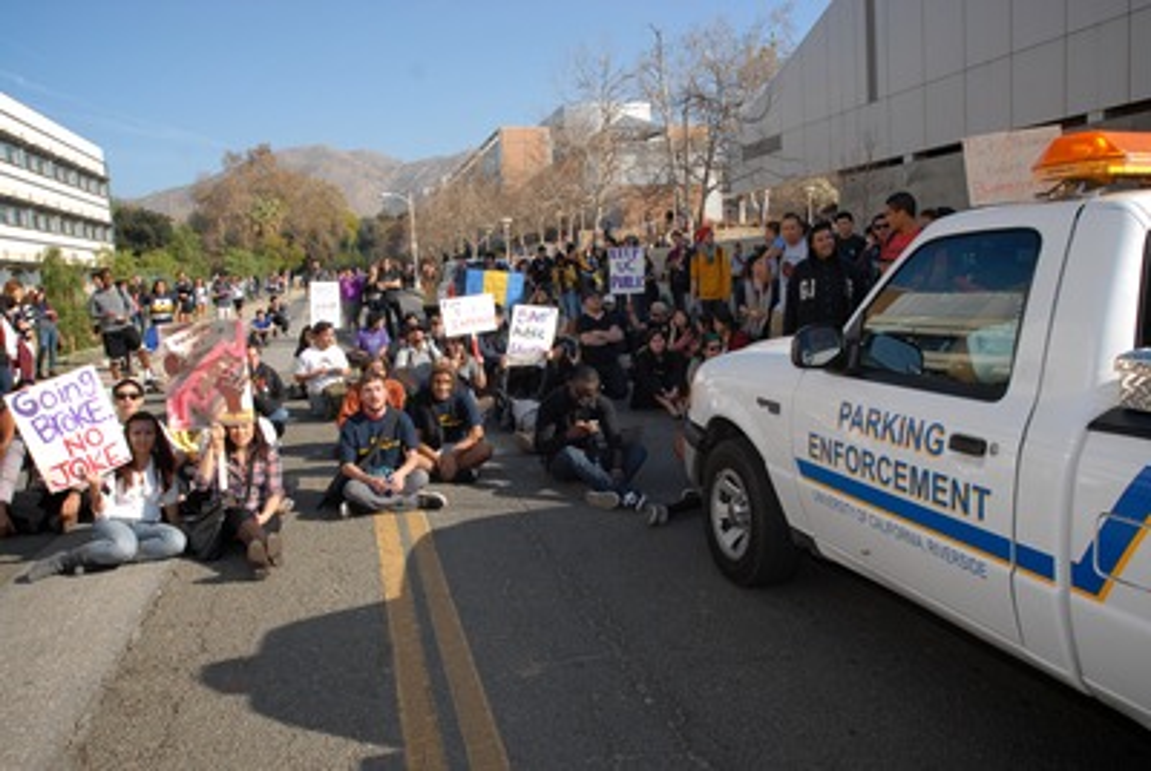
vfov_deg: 50.6
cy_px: 386
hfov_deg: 70.4
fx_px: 816
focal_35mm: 26
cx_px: 576
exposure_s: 1/250
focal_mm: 17
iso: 200
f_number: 8
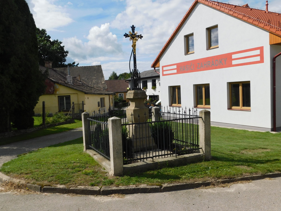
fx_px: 244
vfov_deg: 46.8
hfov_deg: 60.0
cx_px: 140
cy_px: 106
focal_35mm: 30
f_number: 6.4
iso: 125
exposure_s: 1/640
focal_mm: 5.3
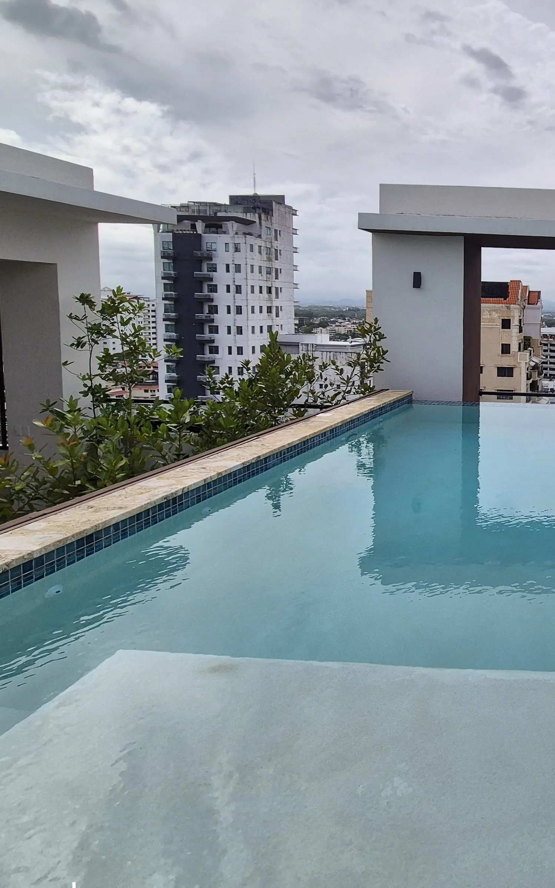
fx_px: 557
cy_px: 370
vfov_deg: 76.6
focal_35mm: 23
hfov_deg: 43.2
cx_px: 587
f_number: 2.2
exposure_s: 1/3920
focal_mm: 2.2
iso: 50
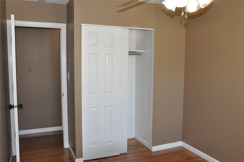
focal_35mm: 32
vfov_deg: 41.6
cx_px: 122
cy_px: 81
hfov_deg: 59.6
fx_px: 213
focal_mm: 21
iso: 3200
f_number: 10
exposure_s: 1/200
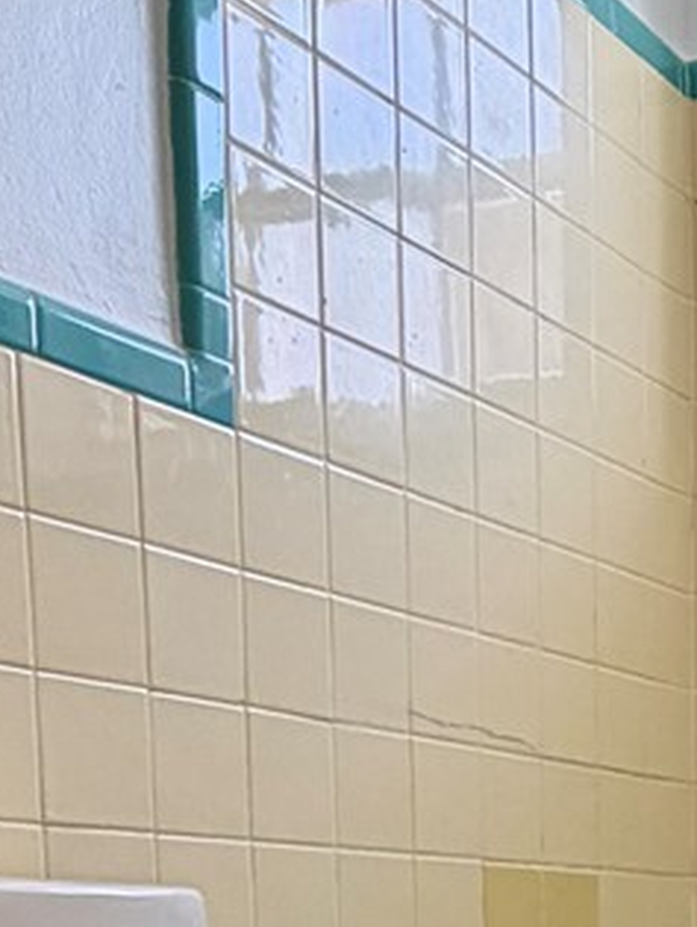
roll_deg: -0.9
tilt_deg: -7.8
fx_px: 1902
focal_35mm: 71
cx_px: 944
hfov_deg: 19.0
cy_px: 1236
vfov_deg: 23.8
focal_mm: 2.22
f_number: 2.2
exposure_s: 1/120
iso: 125
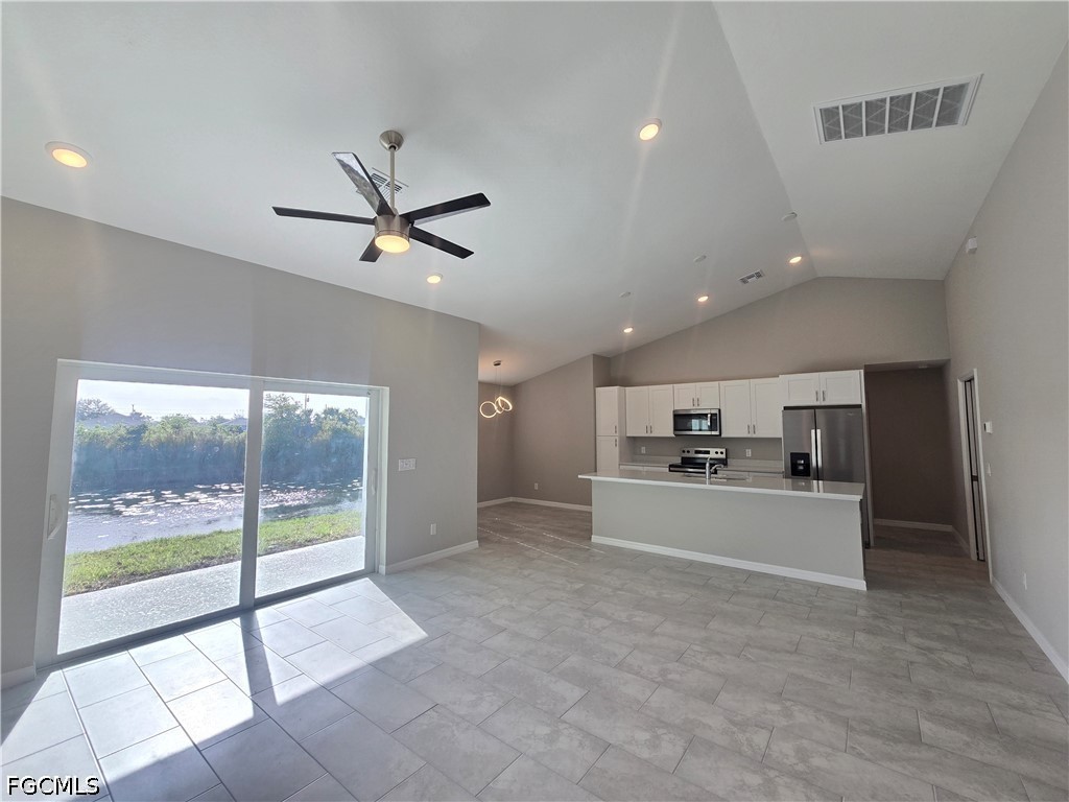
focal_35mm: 13
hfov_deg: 106.2
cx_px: 534
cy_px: 401
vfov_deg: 89.9
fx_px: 401
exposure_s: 1/161
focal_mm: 2.2
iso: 50
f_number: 2.2
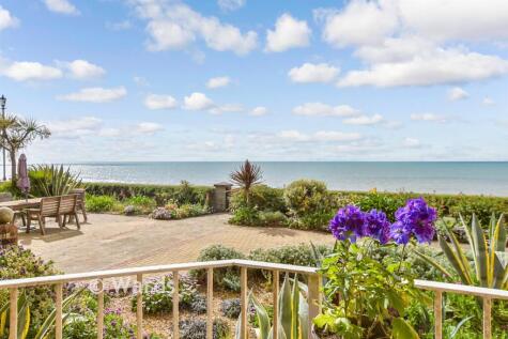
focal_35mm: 27
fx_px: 381
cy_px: 170
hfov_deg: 67.4
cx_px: 254
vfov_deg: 48.0
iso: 160
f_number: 6.3
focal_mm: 18
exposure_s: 1/640
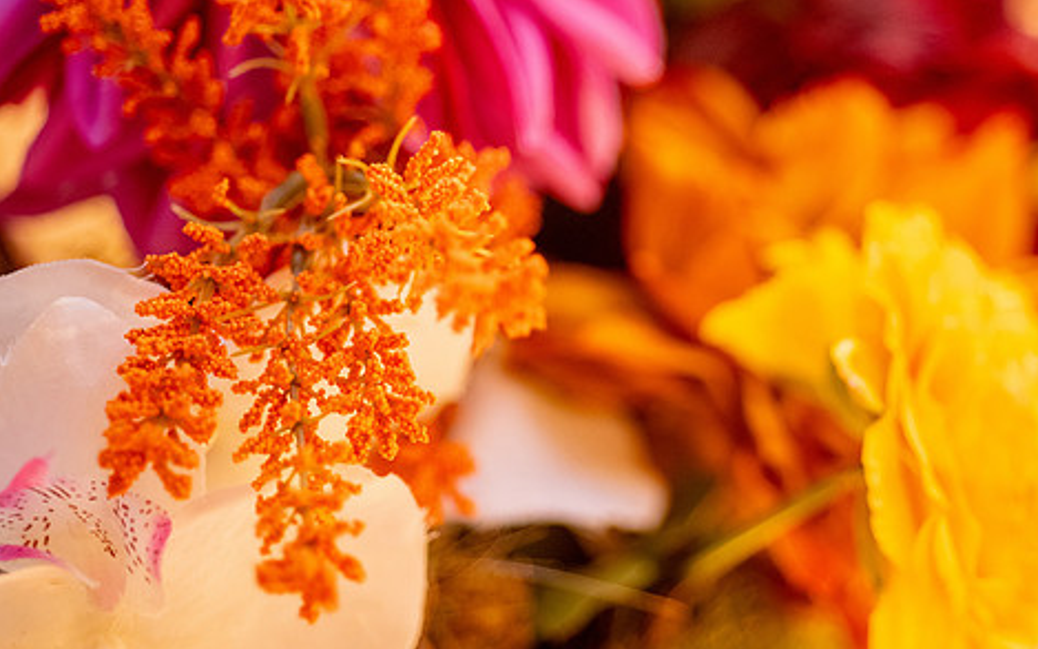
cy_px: 232
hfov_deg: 25.5
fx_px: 2291
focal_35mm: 81
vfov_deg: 16.1
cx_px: 650
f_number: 3.2
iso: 1600
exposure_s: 1/100
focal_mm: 60
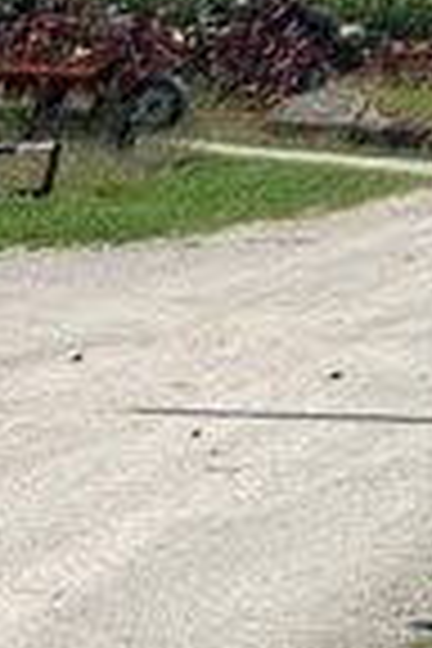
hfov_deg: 6.9
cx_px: -1318
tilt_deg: -20.8
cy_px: 1062
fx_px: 2700
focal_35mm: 150
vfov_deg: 12.8
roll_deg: -3.1
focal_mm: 4.25
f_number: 1.8
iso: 32
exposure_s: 1/3040
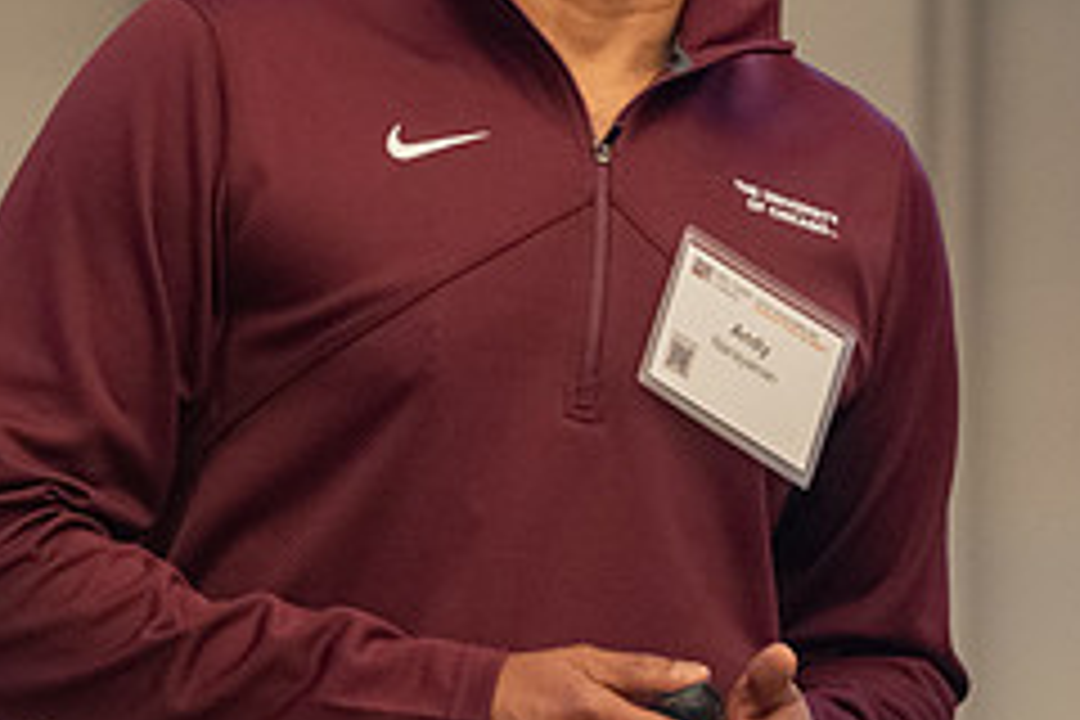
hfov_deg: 3.7
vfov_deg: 2.5
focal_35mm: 551
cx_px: 471
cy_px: -75
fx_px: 16529
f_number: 2.8
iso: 2000
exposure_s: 1/160
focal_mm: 200
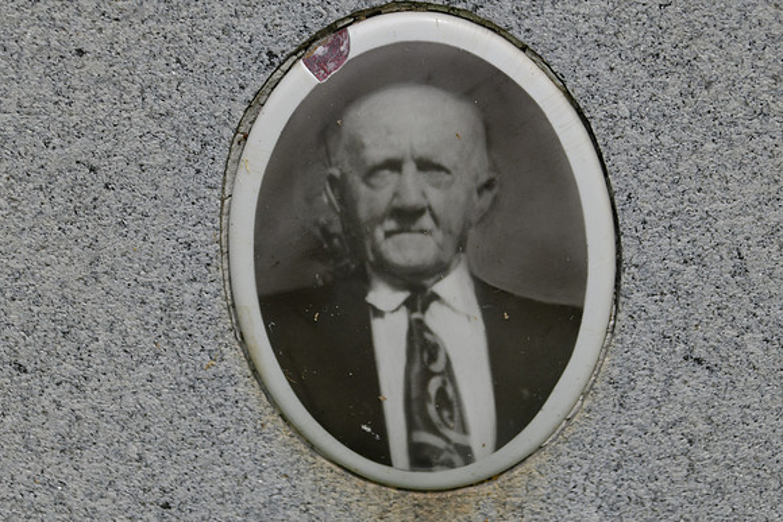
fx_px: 5047
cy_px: 261
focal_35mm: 232
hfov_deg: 8.9
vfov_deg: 5.9
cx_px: 392
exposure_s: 1/250
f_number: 8
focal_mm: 116
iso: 110
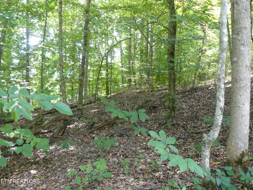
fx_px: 263
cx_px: 126
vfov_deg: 39.7
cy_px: 95
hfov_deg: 51.4
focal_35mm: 36
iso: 250
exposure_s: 1/60
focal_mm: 6
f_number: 2.8
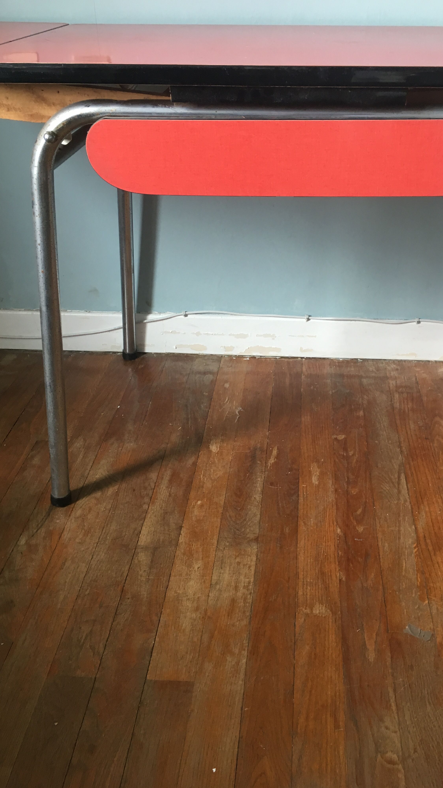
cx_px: 264
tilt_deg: -30.7
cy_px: 399
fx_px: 668
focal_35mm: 32
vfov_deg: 61.0
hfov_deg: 36.6
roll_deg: -1.4
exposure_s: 1/33
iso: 100
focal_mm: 4.15
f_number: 2.2
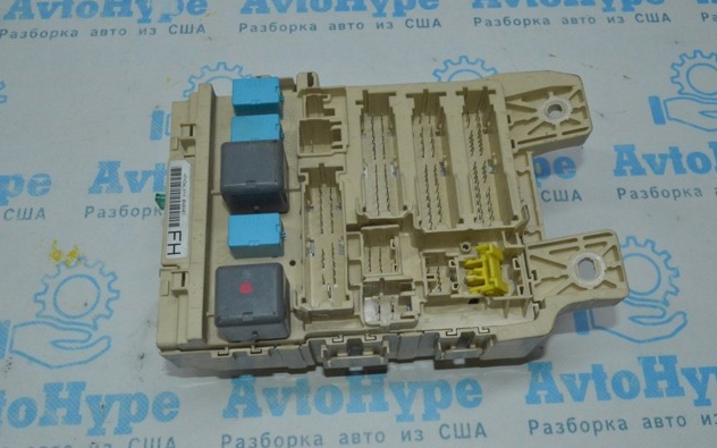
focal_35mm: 34
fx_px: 664
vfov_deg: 37.3
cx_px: 358
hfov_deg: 56.7
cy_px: 214
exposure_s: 1/200
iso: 4000
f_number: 16
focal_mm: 22
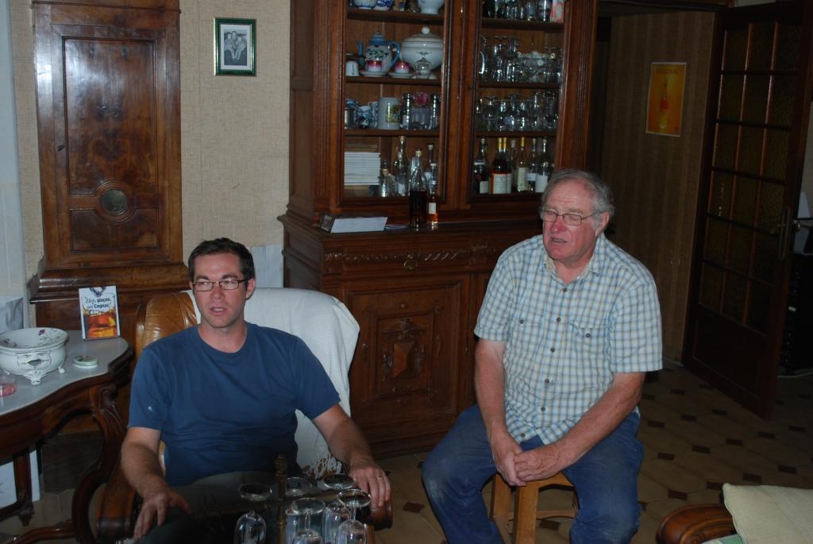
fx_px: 814
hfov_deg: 53.1
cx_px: 406
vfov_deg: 37.0
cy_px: 272
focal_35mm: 36
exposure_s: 1/60
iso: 200
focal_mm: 24
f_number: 4.2
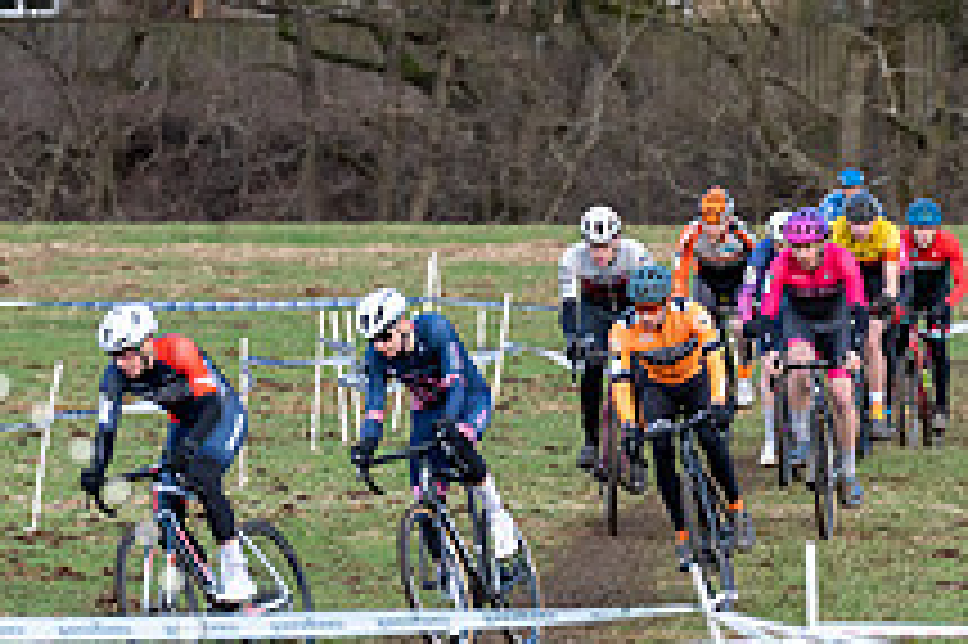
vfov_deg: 2.6
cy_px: 511
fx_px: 14294
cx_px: 495
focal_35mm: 532
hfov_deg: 3.9
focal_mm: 197
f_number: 4
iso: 2000
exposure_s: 1/1000
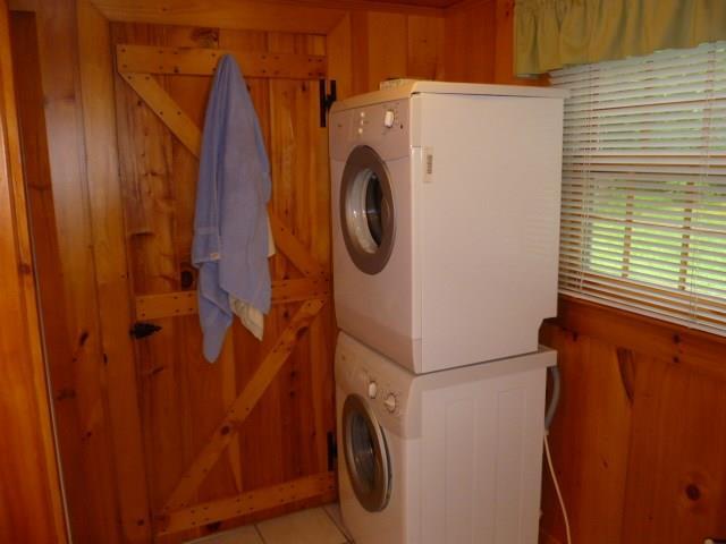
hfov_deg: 63.4
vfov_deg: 49.7
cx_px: 363
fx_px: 587
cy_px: 272
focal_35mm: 28
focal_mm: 5
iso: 250
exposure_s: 1/30
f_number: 3.3
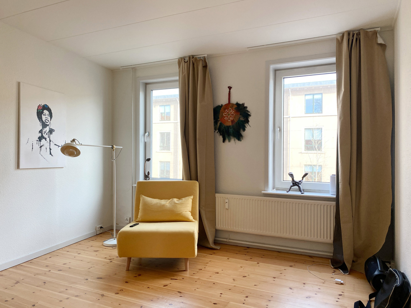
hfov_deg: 67.3
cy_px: 154
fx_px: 309
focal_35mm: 26
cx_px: 206
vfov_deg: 53.1
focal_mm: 4.25
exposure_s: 1/100
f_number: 1.8
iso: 100
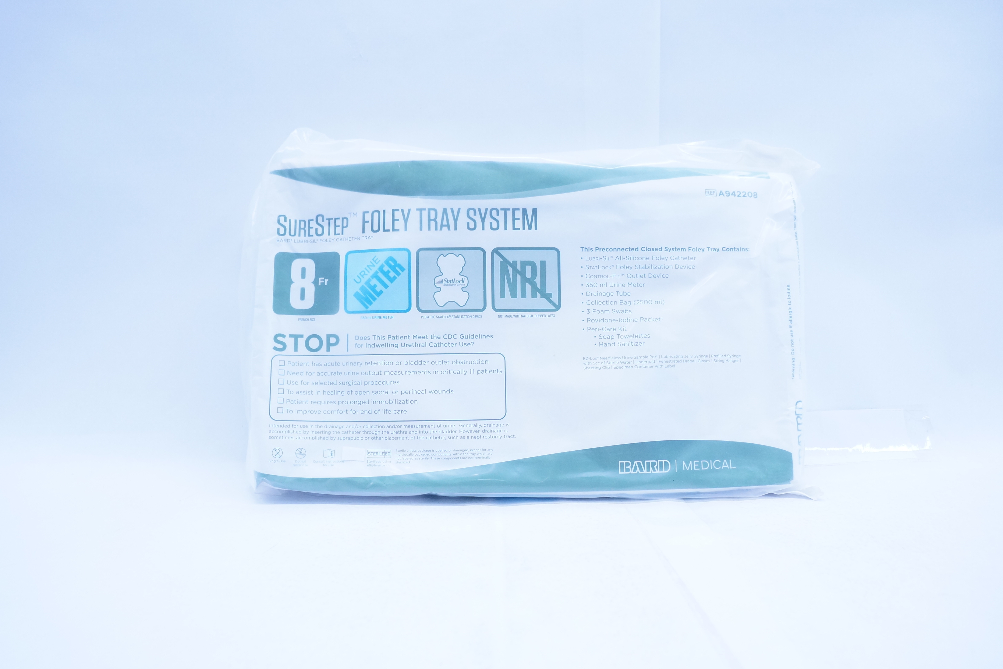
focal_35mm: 28
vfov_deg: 46.4
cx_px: 517
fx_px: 780
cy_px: 335
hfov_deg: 65.5
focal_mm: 18
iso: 800
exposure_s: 1/200
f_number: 4.5
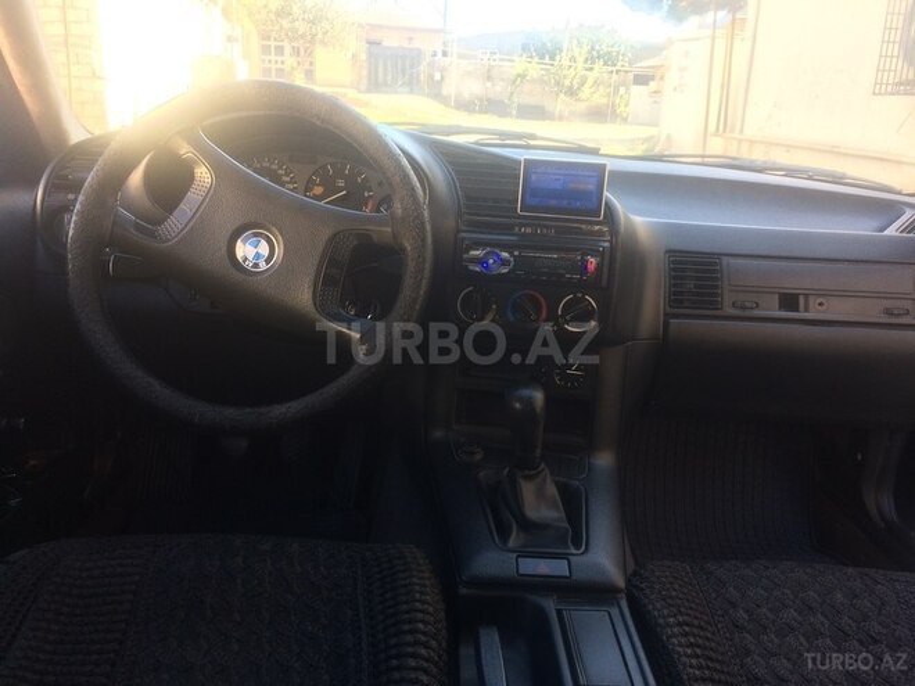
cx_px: 458
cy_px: 343
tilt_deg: -18.7
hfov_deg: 61.7
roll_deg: -2.3
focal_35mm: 29
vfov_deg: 48.2
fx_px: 767
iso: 50
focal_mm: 4.15
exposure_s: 1/100
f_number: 2.2
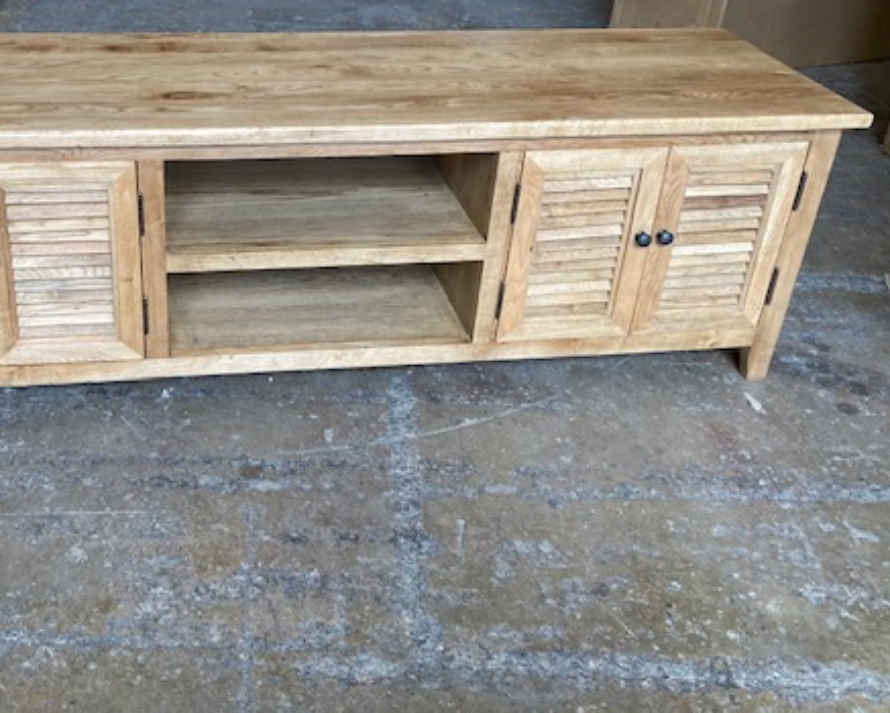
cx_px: 291
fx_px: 1054
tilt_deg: -29.4
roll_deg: -3.1
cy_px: 297
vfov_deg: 37.3
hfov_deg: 45.0
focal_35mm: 40
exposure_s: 1/108
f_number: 1.8
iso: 80
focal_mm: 3.99
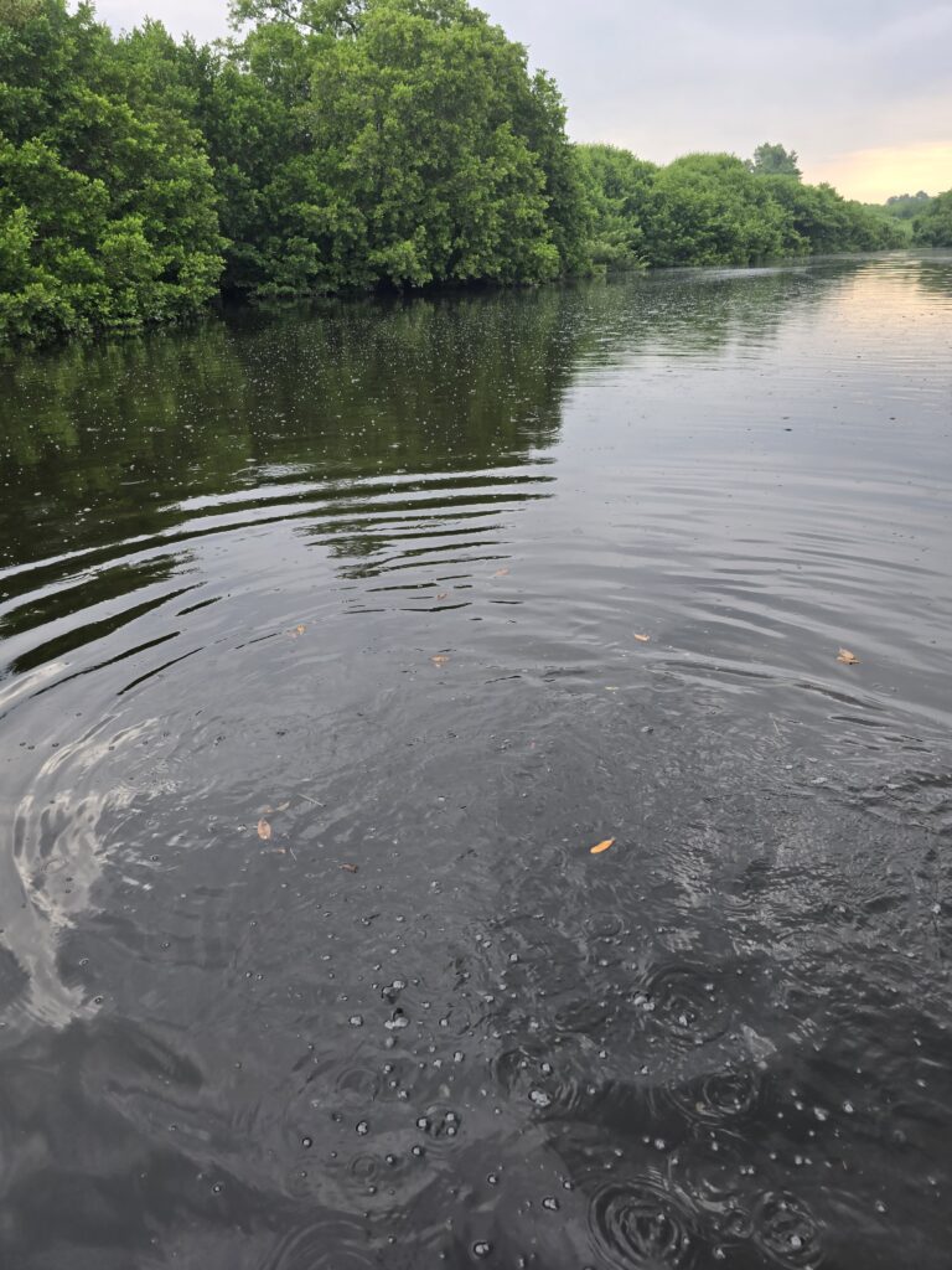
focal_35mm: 23
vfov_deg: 73.9
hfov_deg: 58.9
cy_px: 635
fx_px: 843
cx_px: 476
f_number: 1.7
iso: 25
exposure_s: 1/180
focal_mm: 6.3
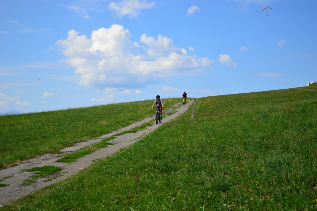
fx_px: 475
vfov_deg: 25.0
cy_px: 106
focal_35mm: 54
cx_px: 158
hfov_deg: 36.9
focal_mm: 36
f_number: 4.8
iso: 200
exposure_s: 1/1600
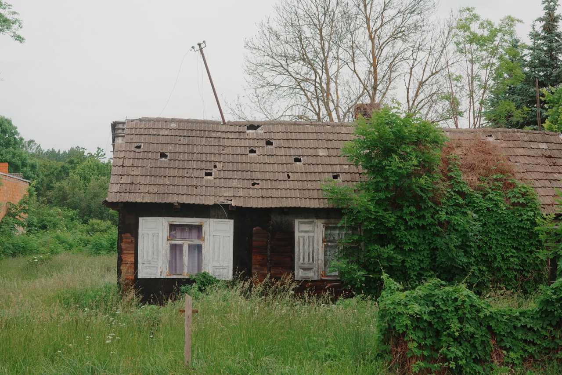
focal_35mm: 40
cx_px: 281
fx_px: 624
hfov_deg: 48.5
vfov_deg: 33.4
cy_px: 188
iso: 200
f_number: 4.5
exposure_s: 1/320
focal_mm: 26
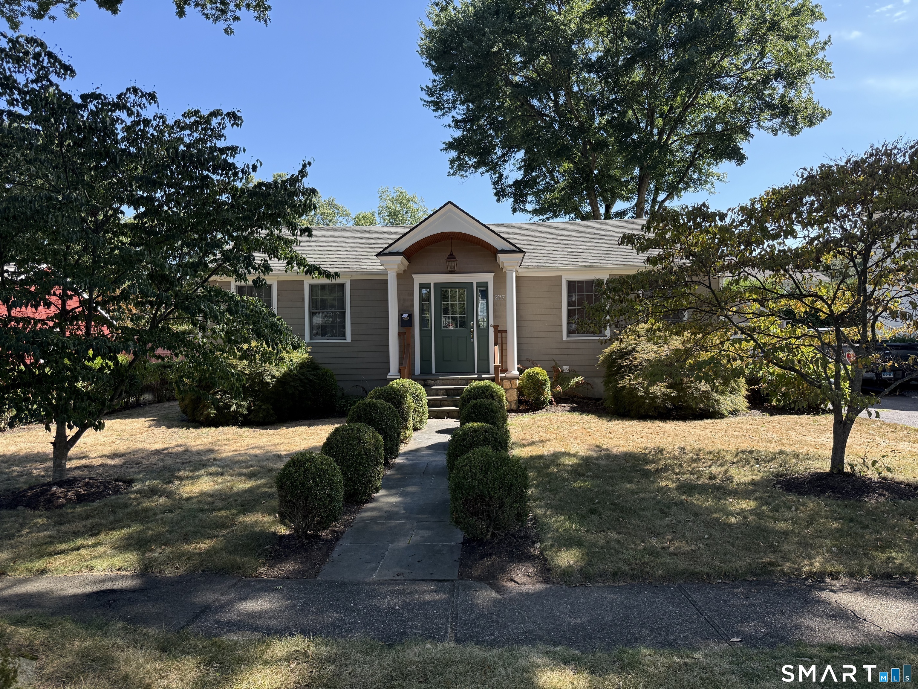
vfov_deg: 56.8
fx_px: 636
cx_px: 459
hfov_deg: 71.6
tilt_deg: +0.5
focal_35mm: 24
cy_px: 344
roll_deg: +0.7
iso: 100
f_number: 1.78
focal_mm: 6.76
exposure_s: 1/1337
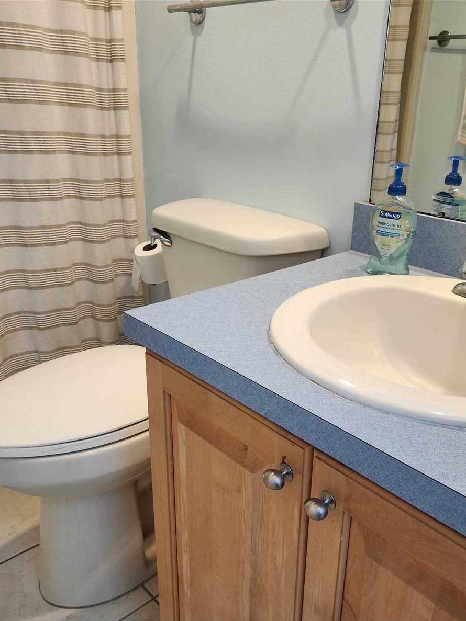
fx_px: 557
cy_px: 313
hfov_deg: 45.3
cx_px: 267
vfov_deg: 58.4
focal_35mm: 31
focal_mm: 6.4
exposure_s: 1/120
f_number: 1.8
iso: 250
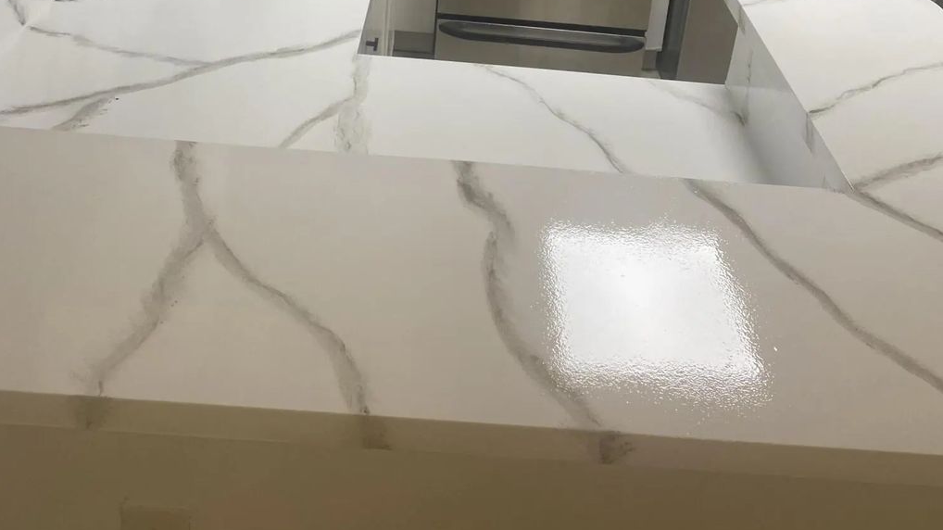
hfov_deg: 52.8
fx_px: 950
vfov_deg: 27.7
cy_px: -93
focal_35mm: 38
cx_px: 471
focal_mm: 4.25
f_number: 1.8
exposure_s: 1/120
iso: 80
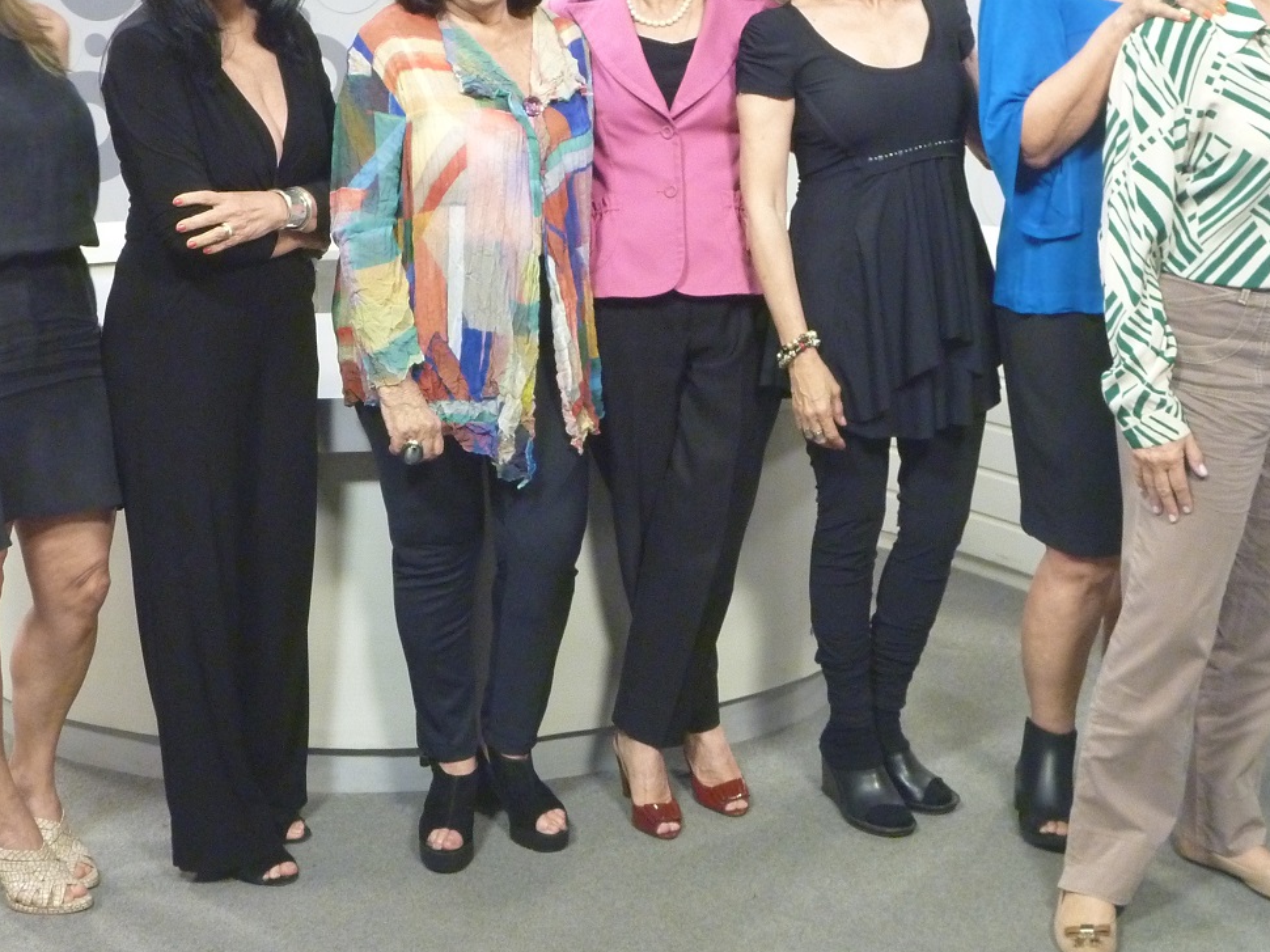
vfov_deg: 27.5
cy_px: 384
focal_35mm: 53
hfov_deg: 36.2
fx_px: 1944
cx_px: 610
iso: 400
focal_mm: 6
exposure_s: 1/15
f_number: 3.7
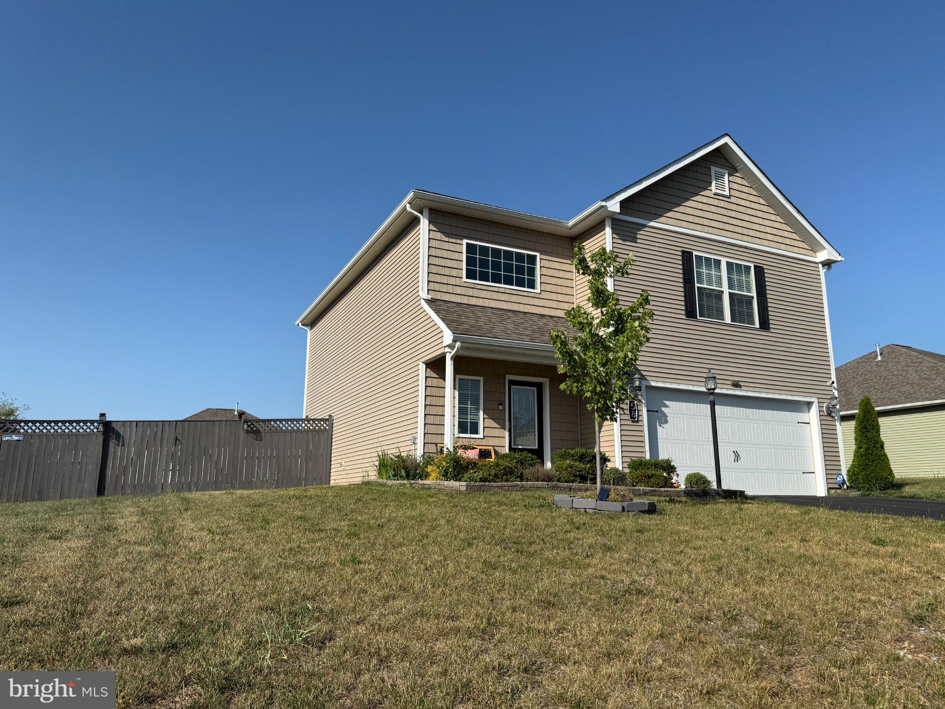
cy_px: 354
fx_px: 655
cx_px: 472
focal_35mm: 24
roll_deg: -0.6
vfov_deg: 56.8
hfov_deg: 71.6
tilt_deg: +13.2
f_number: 1.78
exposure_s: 1/5714
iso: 80
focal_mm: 6.76
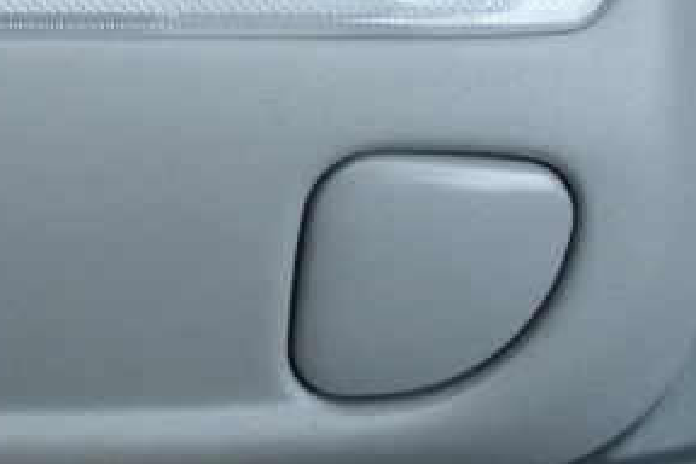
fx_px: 2011
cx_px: -31
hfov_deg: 19.0
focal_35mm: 104
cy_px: 77
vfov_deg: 13.1
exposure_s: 1/23
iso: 400
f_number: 3.5
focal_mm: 6.3
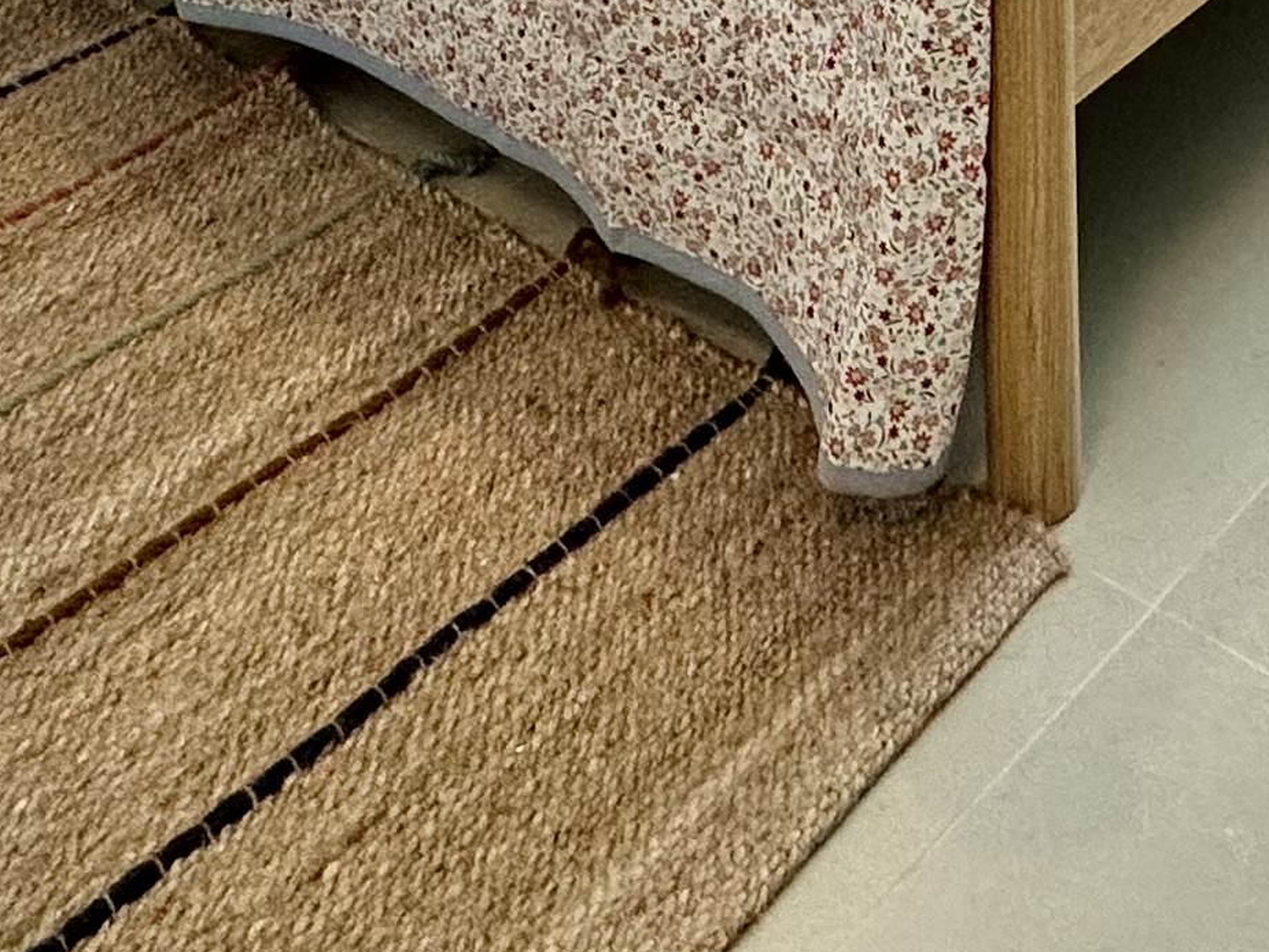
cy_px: -1070
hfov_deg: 30.7
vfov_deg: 16.5
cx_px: 1055
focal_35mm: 61
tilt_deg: -1.8
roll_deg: +0.5
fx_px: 2237
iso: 125
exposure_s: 1/120
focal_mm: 2.22
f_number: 2.2
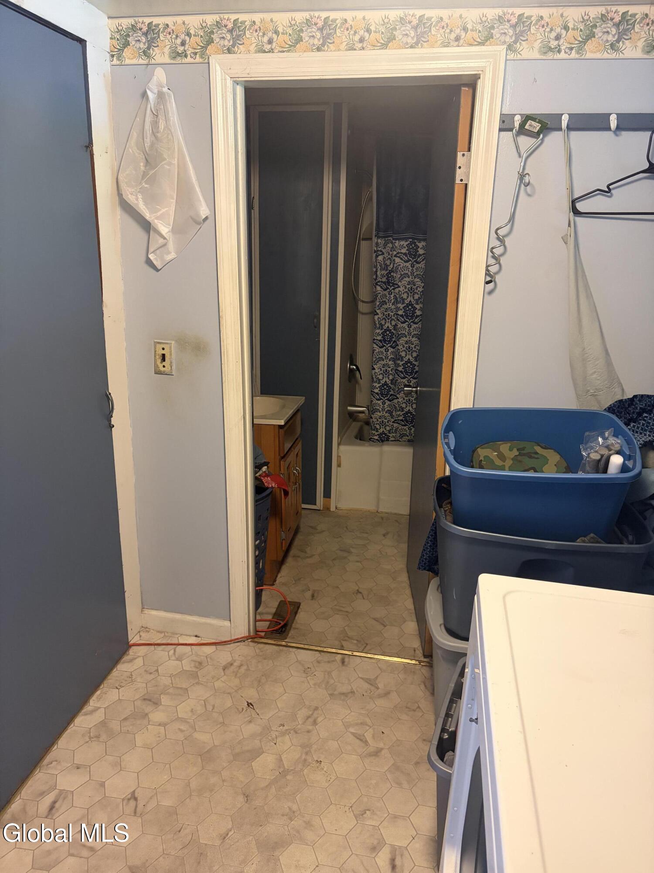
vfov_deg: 67.3
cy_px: 436
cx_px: 327
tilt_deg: -16.2
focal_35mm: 26
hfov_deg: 53.1
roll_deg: -1.0
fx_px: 655
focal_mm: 5.96
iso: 500
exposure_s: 1/60
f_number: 1.6
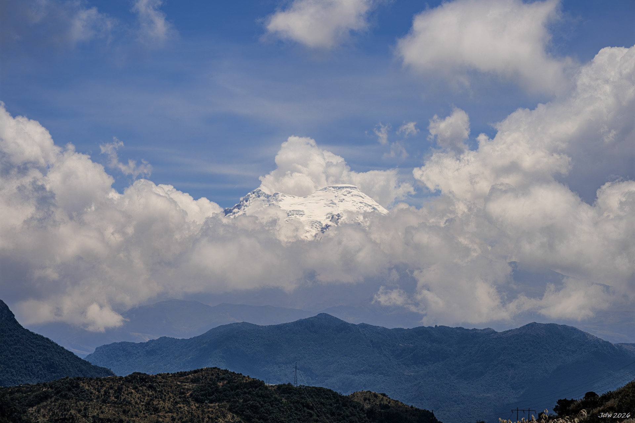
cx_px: 318
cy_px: 212
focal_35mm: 86
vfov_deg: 15.9
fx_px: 1517
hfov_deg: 23.6
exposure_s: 1/160
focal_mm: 86
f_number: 11
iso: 64
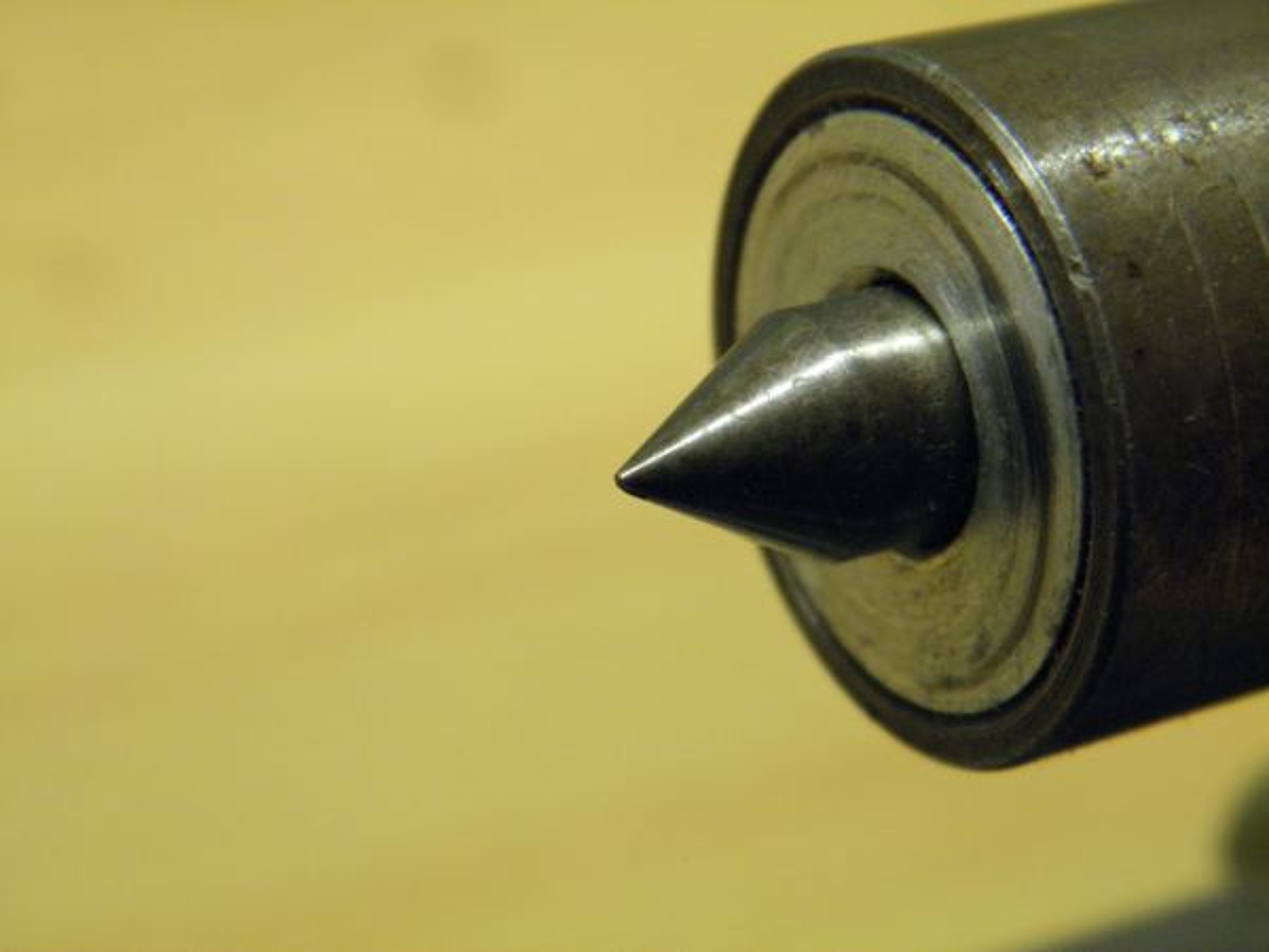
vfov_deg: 18.4
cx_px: 634
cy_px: 476
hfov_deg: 24.4
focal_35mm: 80
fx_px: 2933
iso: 400
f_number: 4.4
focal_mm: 14.3
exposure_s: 1/6
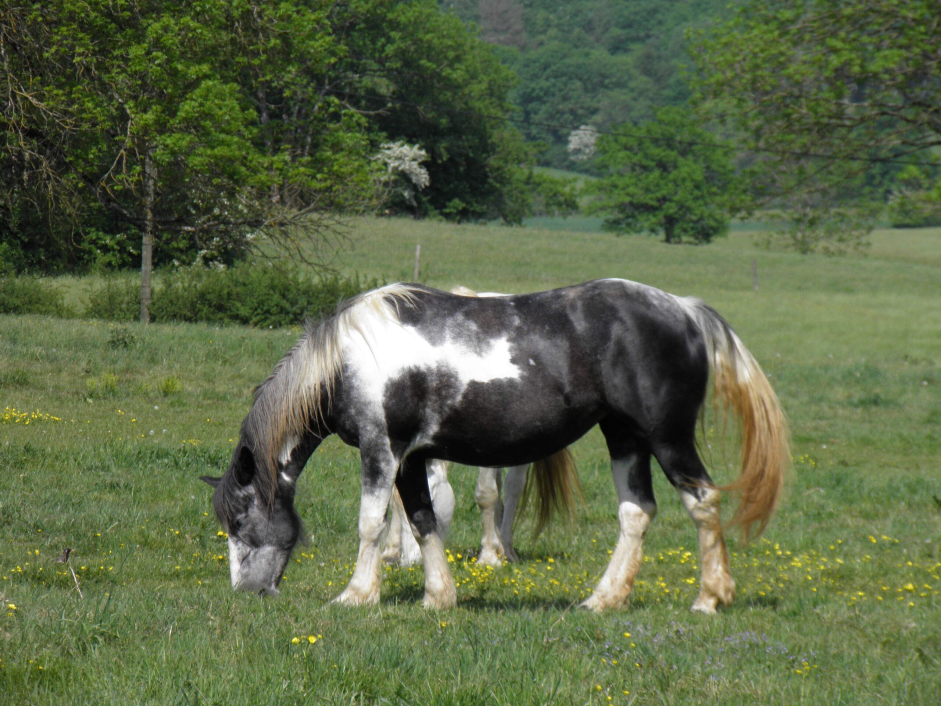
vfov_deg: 5.8
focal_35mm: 256
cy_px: 353
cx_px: 470
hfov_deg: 7.7
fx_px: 6959
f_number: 4.2
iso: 50
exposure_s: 1/640
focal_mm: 46
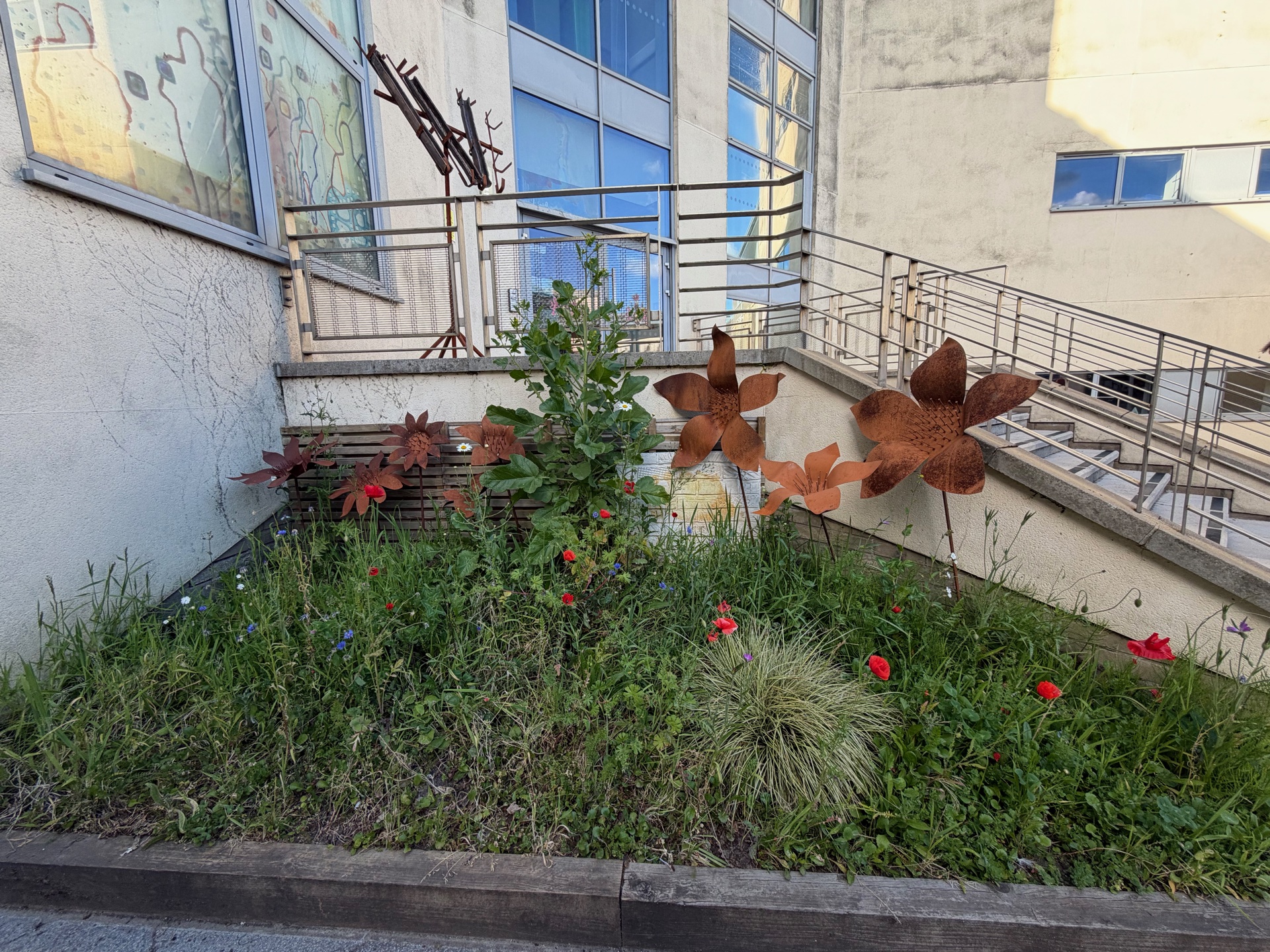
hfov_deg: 102.1
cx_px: 635
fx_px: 514
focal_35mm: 14
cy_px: 476
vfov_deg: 85.7
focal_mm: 2.22
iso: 40
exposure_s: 1/167
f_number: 2.2
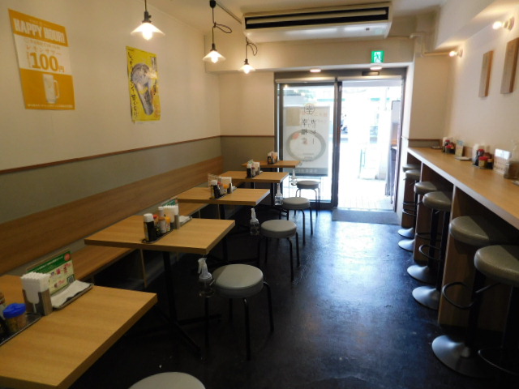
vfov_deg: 58.9
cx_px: 260
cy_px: 194
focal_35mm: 23
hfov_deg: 73.9
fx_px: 345
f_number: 3
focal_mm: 4
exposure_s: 1/50
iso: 125
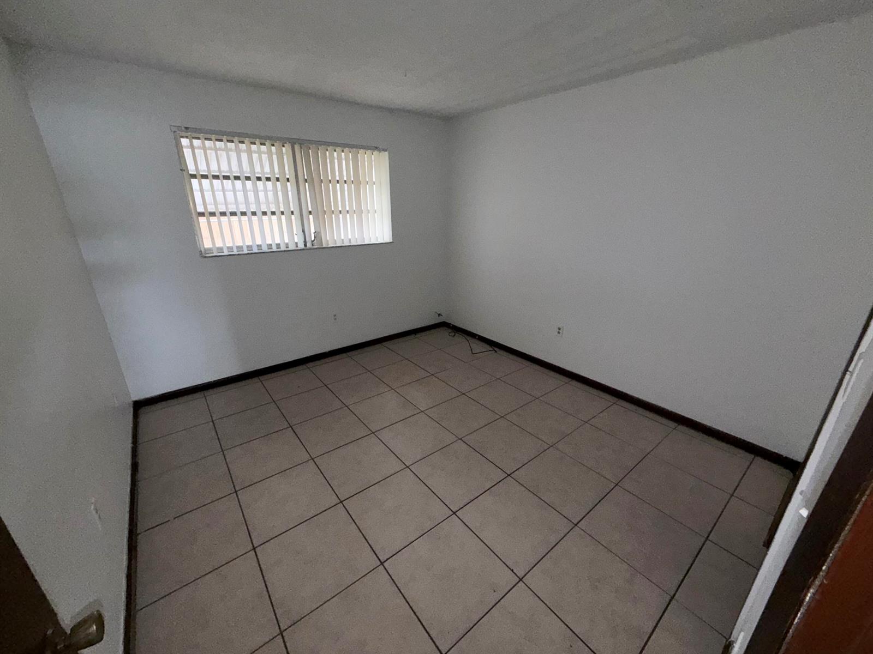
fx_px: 353
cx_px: 436
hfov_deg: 102.1
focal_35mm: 14
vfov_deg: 85.7
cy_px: 327
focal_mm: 2.22
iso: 100
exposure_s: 1/60
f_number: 2.2
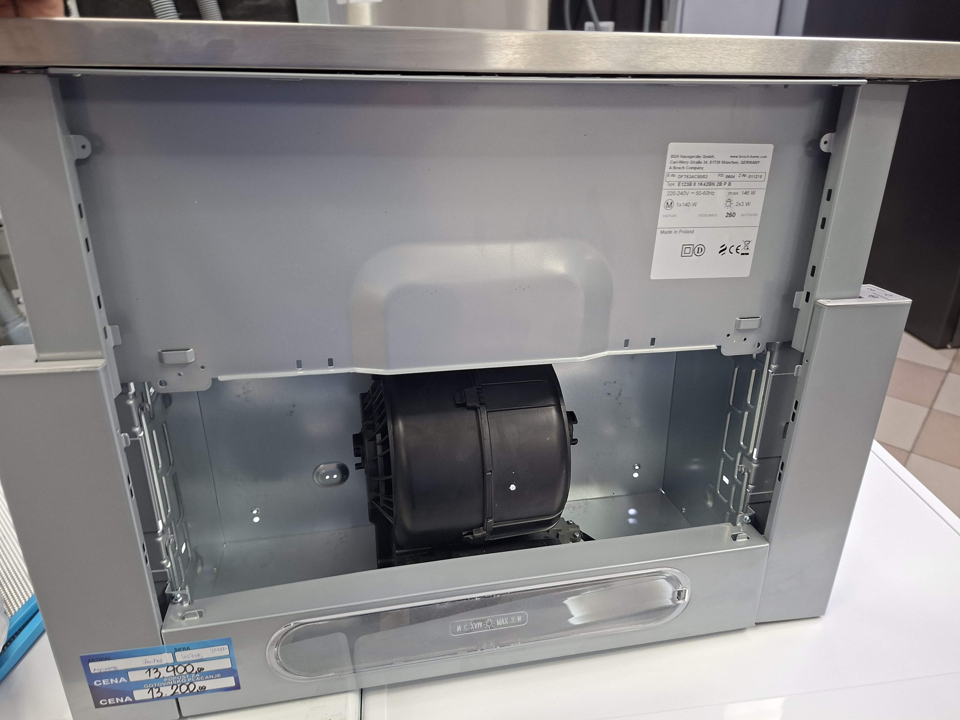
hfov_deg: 73.9
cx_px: 480
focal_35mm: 23
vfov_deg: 58.9
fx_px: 638
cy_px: 360
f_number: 1.8
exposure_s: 1/50
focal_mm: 5.54
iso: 200
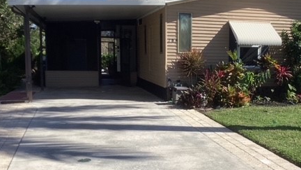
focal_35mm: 50
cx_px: 215
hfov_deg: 40.5
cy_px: 102
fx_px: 399
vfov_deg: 23.9
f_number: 2.4
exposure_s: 1/1431
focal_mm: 3.3
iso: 25
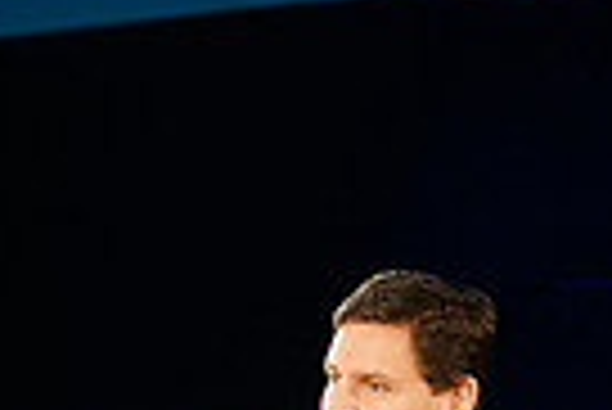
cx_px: -104
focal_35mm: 298
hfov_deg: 6.9
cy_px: 843
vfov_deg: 4.6
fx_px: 5071
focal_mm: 70
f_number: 5.6
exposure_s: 1/160
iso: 2000
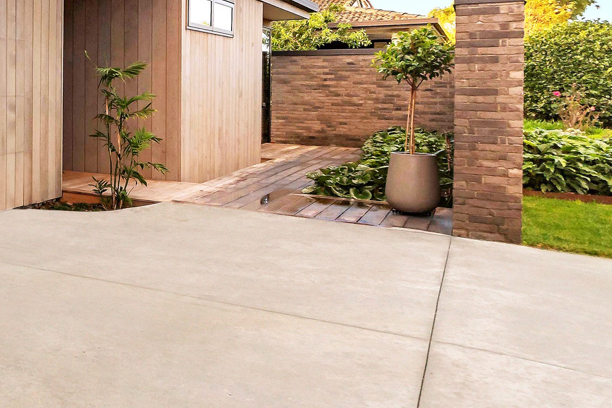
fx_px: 629
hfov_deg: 39.0
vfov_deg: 35.0
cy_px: 92
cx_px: -111
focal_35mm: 37
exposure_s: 1/200
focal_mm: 10
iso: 200
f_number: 9
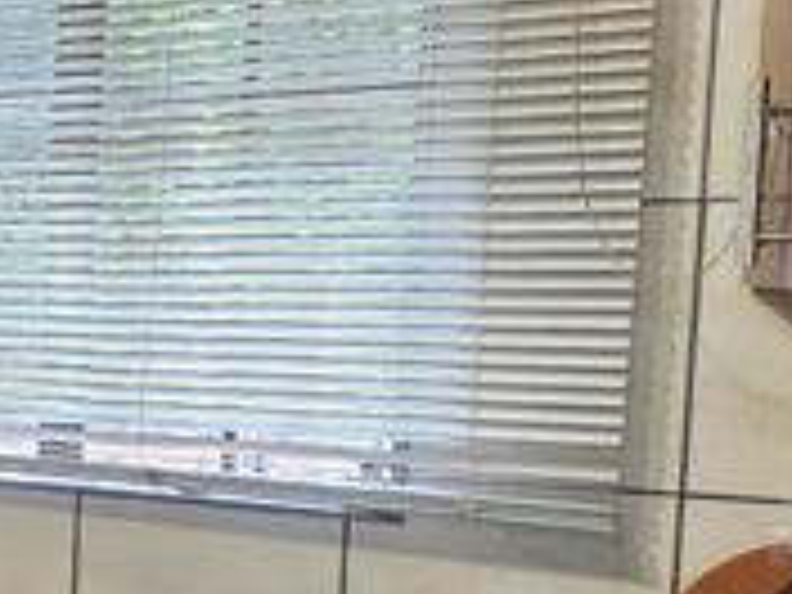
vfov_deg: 24.7
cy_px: 405
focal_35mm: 59
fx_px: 1350
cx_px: -450
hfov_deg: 24.2
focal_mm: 2.2
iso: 800
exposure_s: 1/33.3
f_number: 1.9
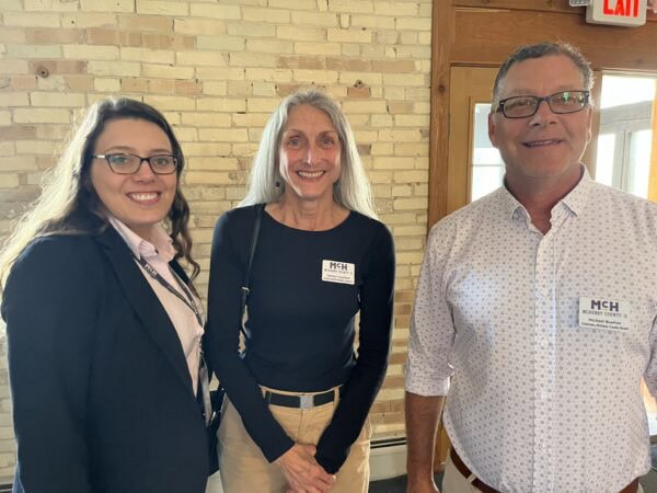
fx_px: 493
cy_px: 246
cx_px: 328
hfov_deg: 67.3
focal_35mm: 26
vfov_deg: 53.1
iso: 640
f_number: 1.6
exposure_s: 1/40
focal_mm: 5.1
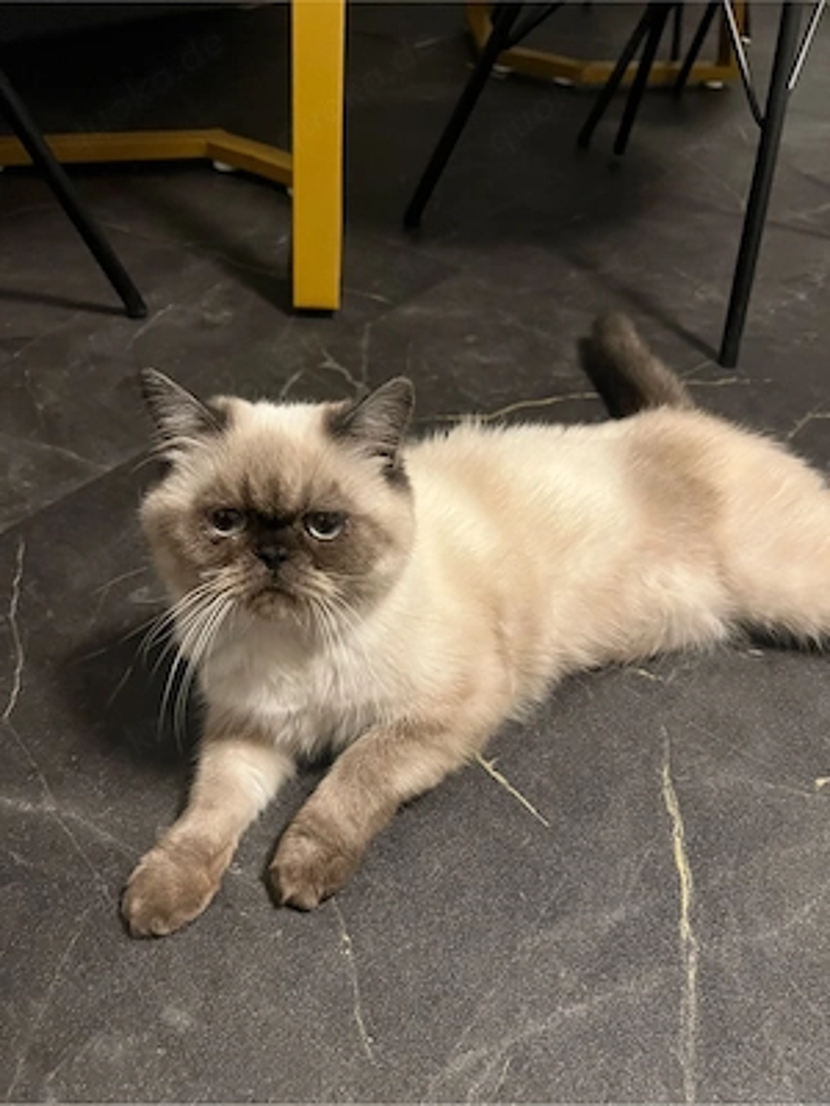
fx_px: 831
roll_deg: -4.7
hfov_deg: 53.1
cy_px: 553
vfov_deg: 67.3
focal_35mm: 26
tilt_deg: -42.9
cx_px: 415
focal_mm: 5.7
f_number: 1.5
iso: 640
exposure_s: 1/40
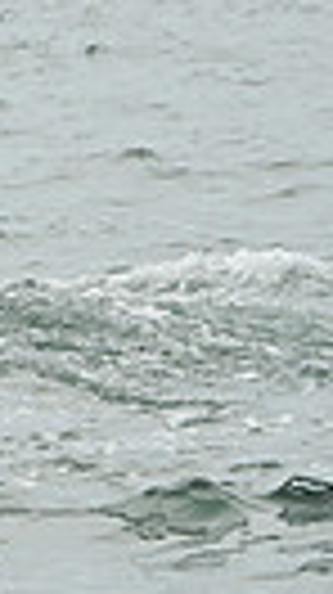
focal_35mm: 534
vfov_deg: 4.0
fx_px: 8404
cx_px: -950
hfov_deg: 2.2
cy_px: -38
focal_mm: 116
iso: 320
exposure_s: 1/1000
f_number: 9
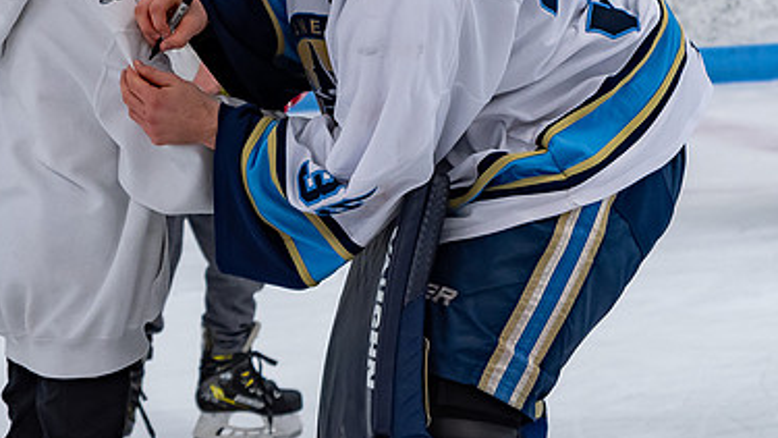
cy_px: 40
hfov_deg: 12.0
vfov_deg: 6.8
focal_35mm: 179
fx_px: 3693
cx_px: 268
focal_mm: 55
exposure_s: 1/250
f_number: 4
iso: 400
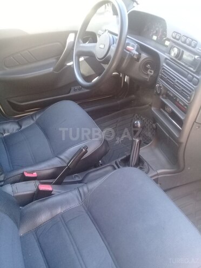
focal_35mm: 31
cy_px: 134
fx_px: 240
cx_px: 100
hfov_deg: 45.4
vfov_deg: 58.4
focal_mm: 3.3
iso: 125
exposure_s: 1/33
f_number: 2.2
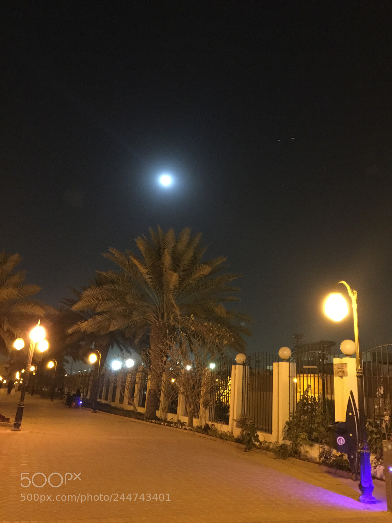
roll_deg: -4.3
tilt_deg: +16.9
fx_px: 438
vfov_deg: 61.7
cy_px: 262
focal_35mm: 29
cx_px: 196
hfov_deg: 48.2
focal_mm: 4.15
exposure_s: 1/4
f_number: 2.2
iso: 200
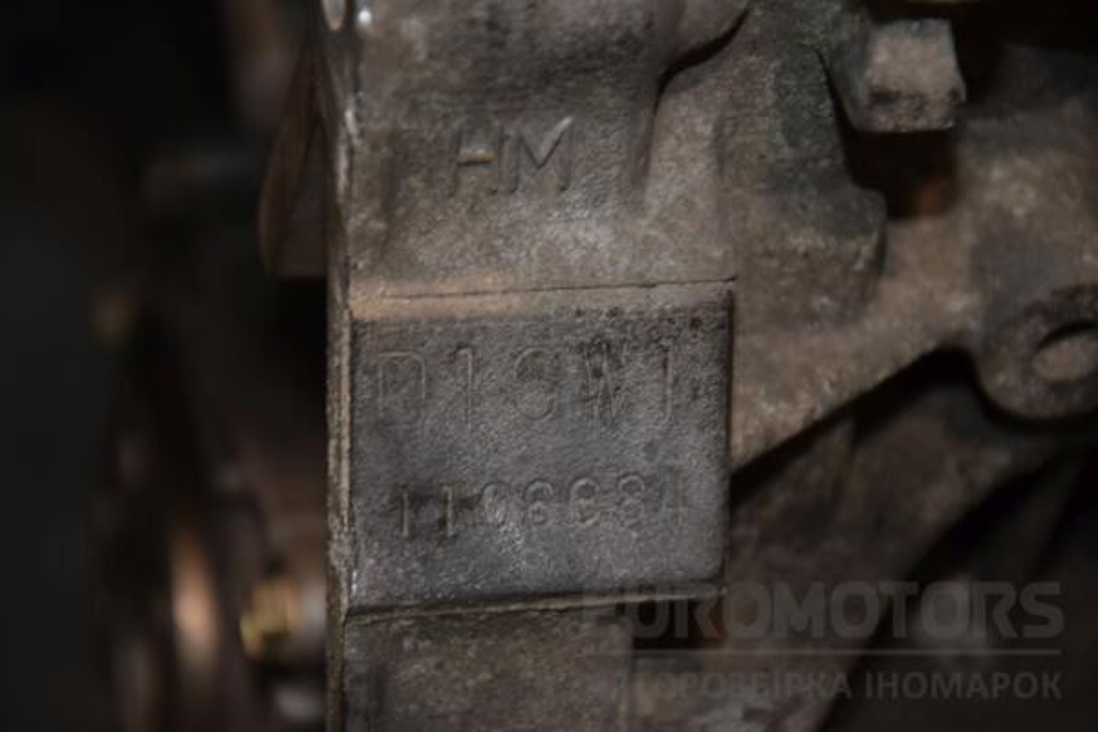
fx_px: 4803
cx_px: 549
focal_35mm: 158
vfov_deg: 8.7
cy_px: 366
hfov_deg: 13.0
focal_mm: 105
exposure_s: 1/60
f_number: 5.6
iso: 800
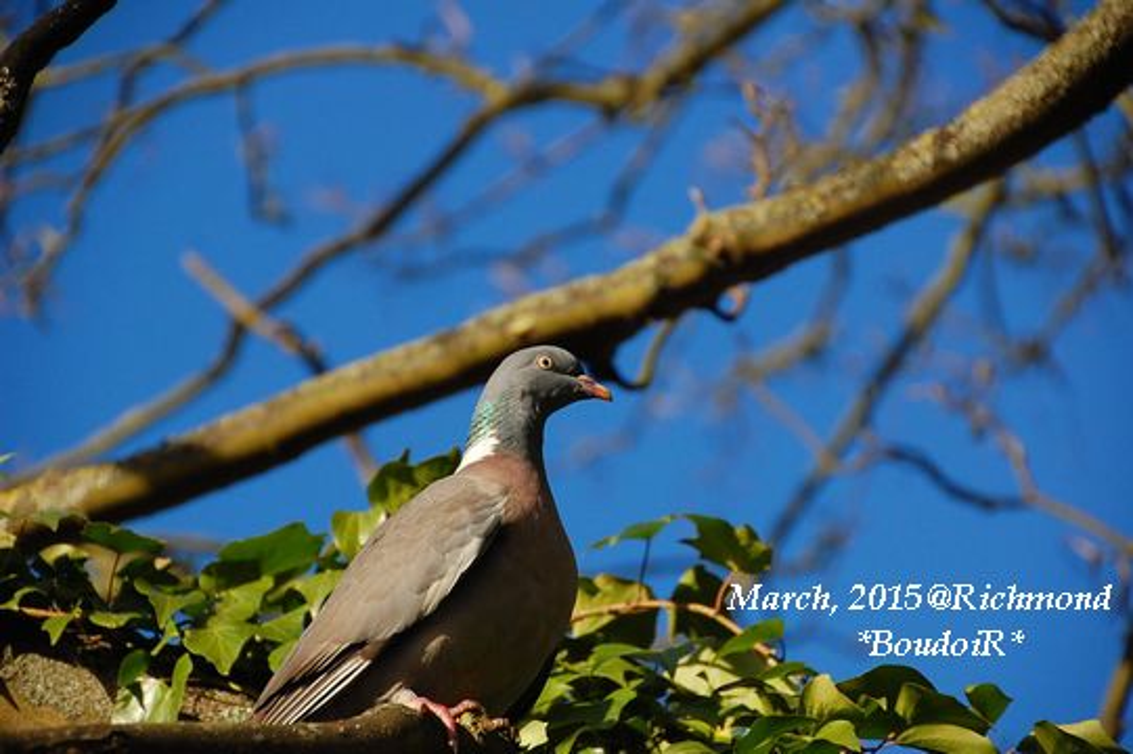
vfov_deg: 6.5
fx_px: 6605
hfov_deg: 9.8
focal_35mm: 210
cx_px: 566
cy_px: 377
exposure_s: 1/800
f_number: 6
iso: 400
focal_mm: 140
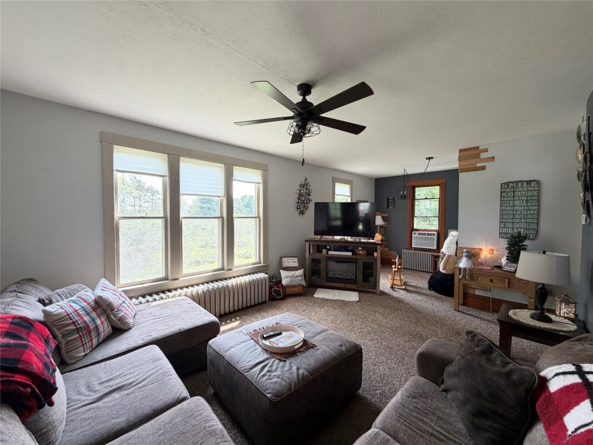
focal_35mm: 14
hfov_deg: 102.1
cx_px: 296
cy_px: 222
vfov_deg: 85.7
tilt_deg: -1.2
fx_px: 240
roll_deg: +0.1
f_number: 2.2
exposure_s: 1/121
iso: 125
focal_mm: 2.22
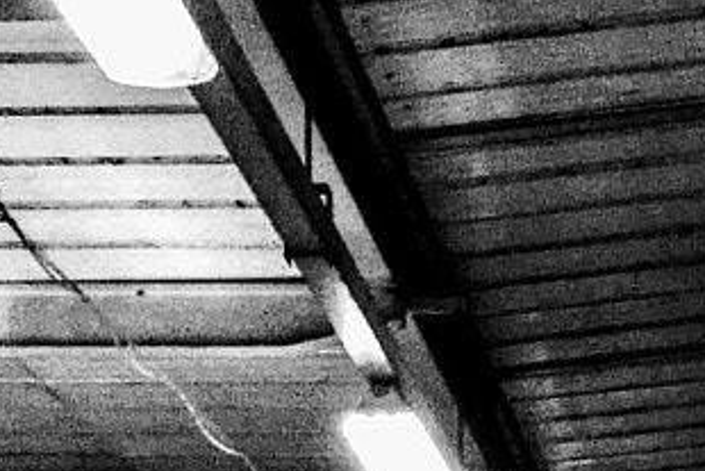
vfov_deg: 8.8
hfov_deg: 13.8
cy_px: 1033
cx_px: 807
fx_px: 2841
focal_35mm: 145
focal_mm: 4.5
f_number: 4
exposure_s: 1/33.3
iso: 400
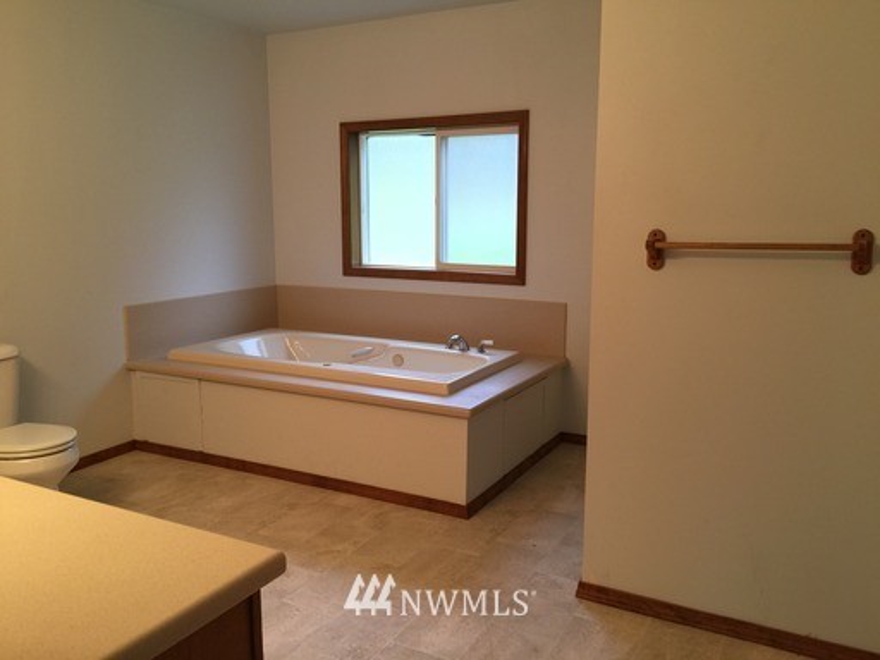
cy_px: 330
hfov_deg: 61.7
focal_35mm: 29
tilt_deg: -9.9
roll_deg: +1.1
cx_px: 440
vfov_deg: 48.2
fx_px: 737
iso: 32
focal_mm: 4.15
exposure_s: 1/15
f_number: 2.2
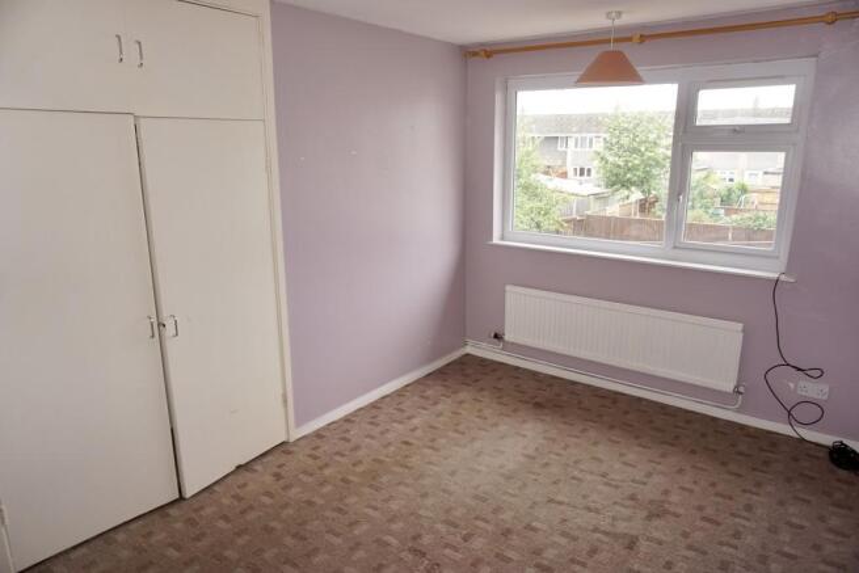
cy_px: 286
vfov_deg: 53.2
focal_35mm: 24
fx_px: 573
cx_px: 430
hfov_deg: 73.7
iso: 320
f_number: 4
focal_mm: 16
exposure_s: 1/60
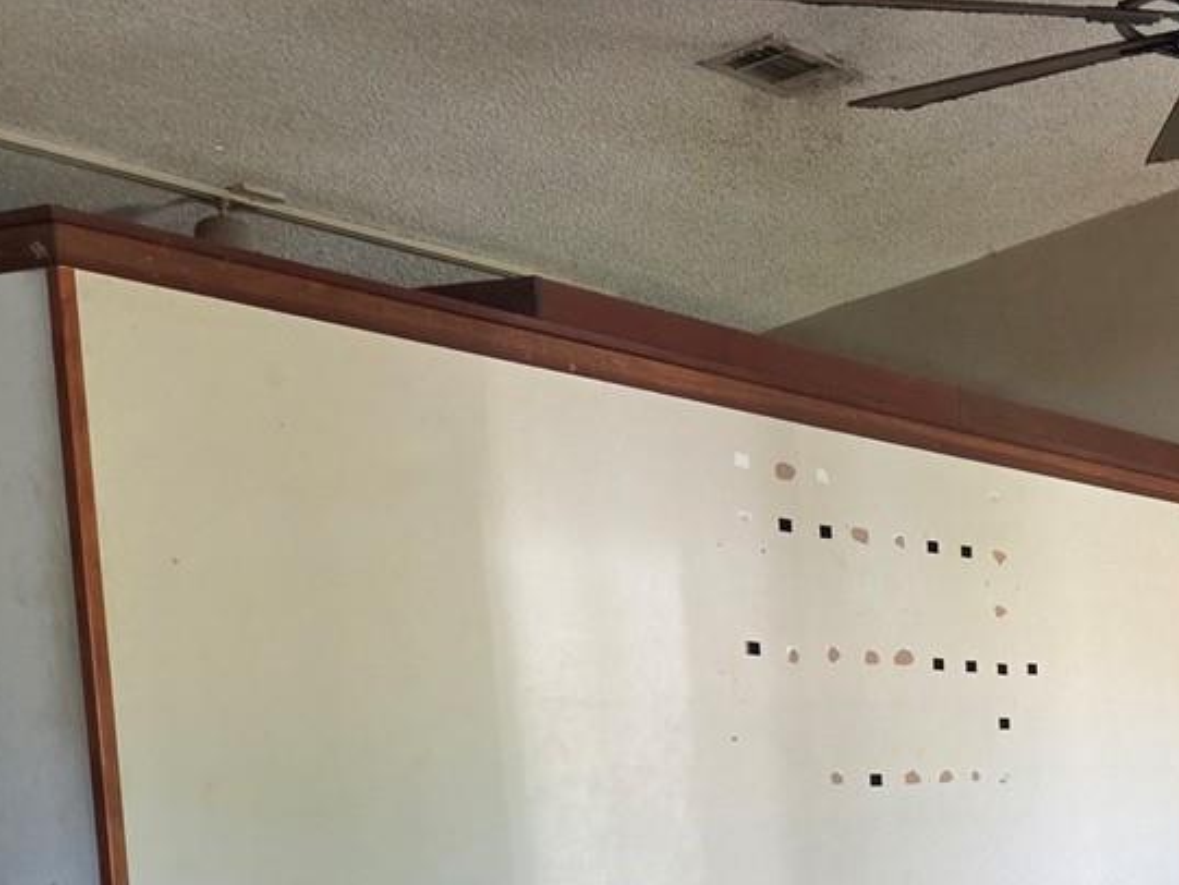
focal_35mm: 68
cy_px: 1009
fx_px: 2317
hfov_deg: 24.7
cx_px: 1554
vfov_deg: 20.5
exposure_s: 1/120
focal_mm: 5.4
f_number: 1.8
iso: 800
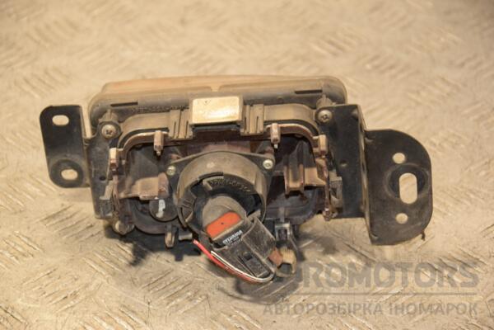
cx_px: 247
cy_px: 165
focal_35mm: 138
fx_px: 1894
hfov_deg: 14.9
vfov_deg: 9.9
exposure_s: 1/100
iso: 800
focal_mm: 92
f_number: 5.6
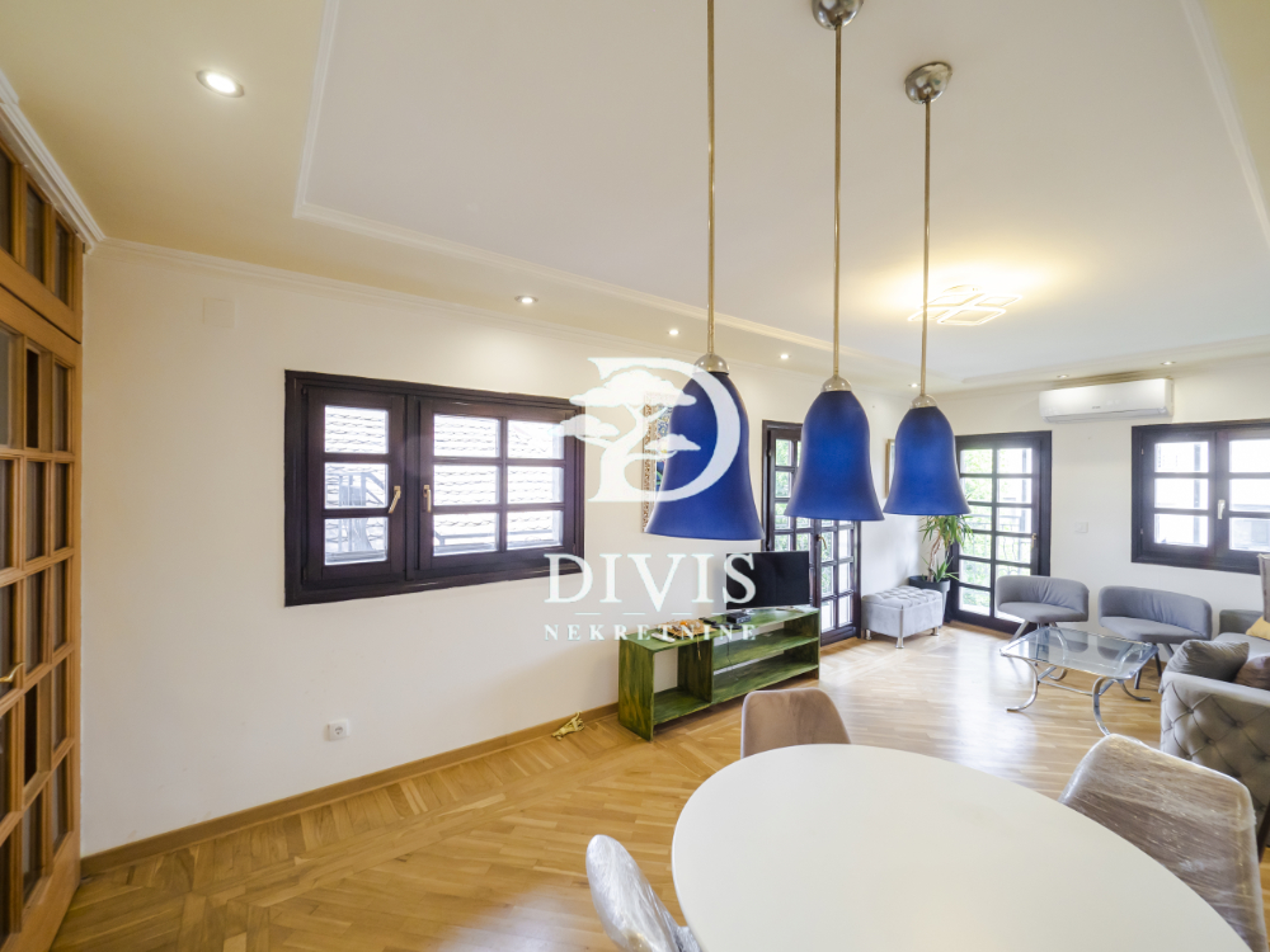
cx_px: 635
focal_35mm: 14
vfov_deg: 85.7
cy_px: 476
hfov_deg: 102.1
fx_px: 514
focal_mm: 7
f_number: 4
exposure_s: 1/100
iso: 400
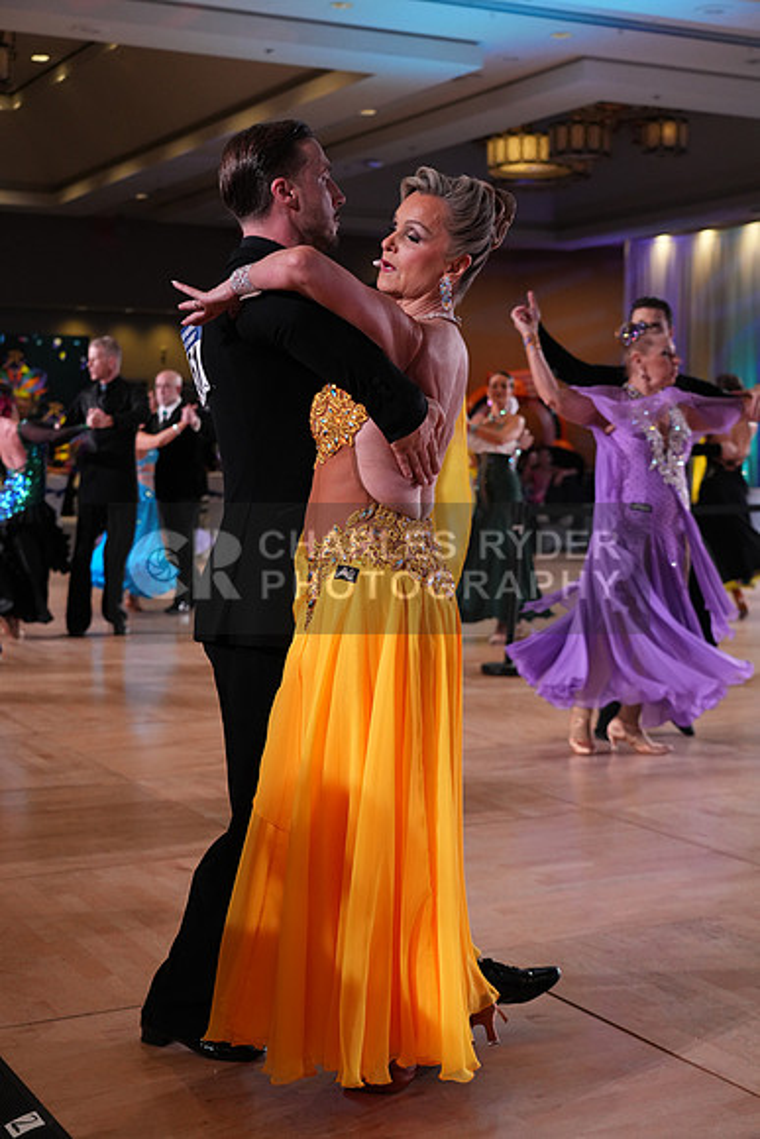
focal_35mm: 50
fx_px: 1582
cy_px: 570
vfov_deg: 39.6
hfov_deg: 27.0
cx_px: 380
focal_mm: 50
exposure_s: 1/500
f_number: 4
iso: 2000
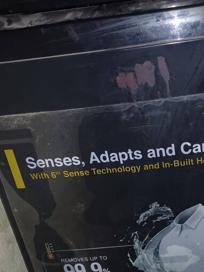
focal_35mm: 49
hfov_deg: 29.1
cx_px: 162
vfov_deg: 37.9
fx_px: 385
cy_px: 205
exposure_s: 1/33.3
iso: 320
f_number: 1.8
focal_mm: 4.65
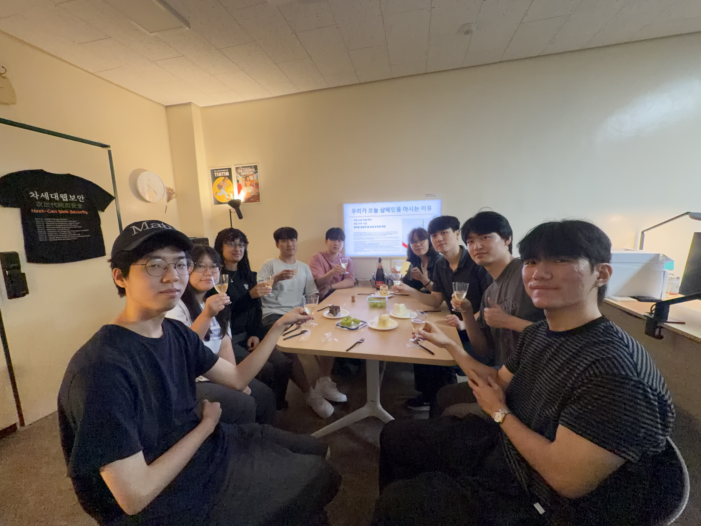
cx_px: 350
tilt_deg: -8.0
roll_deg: +2.1
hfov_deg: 102.1
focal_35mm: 14
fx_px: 284
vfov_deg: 85.7
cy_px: 263
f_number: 2.2
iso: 640
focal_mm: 2.22
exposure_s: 1/60
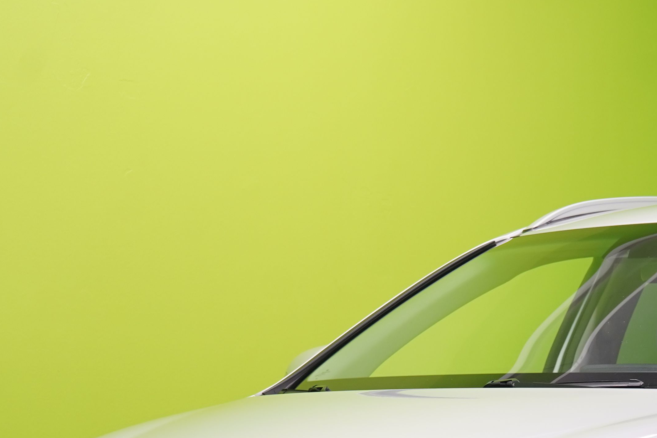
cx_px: 660
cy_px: 432
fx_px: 2774
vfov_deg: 9.0
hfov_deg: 13.3
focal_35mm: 152
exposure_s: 1/30
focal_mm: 54
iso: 400
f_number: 5
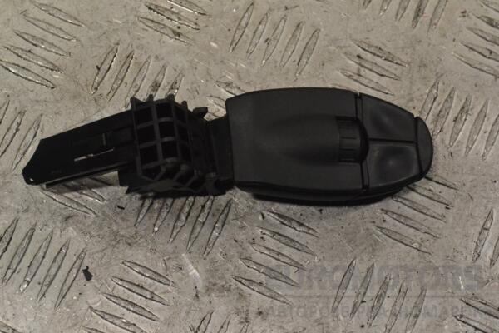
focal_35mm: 82
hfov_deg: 24.6
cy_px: 166
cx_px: 250
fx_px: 1143
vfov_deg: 16.6
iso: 3200
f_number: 10
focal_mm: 55
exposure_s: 1/400
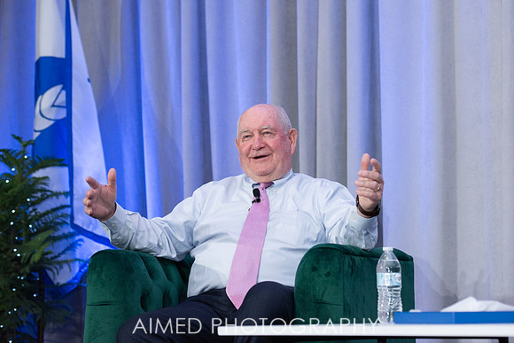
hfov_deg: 19.8
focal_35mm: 103
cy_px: 160
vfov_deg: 13.3
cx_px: 277
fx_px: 1472
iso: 1600
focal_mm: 95
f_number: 4.5
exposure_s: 1/250
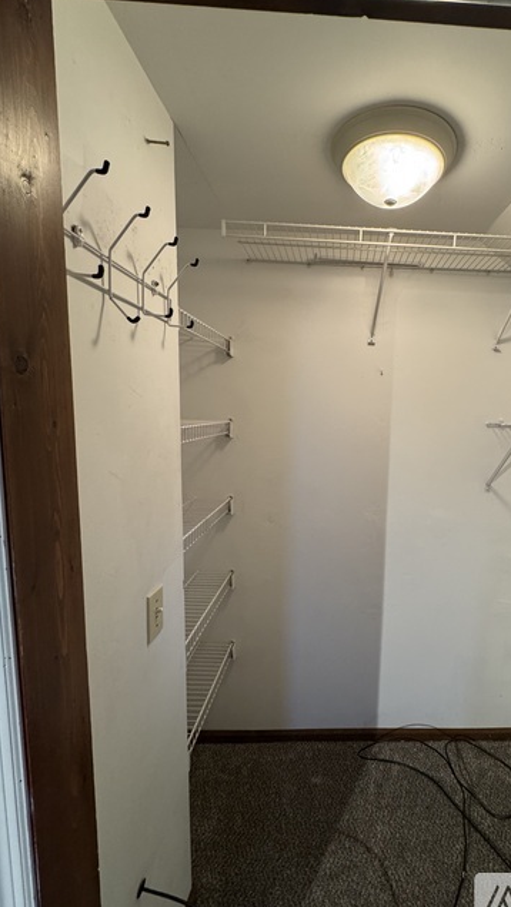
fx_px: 385
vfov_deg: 99.4
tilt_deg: -8.2
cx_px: 348
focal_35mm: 16
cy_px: 454
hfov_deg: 65.0
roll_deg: -1.9
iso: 320
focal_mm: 2.22
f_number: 2.2
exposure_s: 1/60
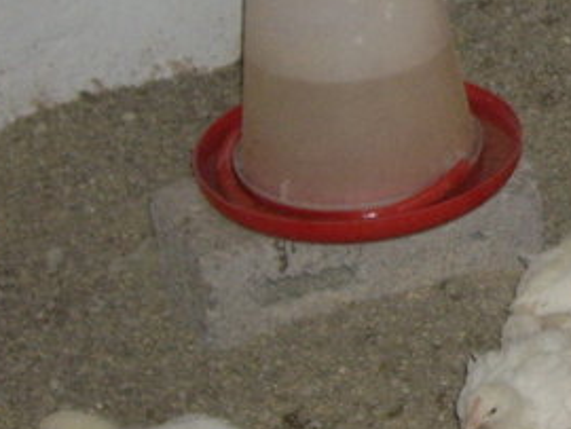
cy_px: 0
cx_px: 954
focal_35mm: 144
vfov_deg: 10.2
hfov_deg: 12.7
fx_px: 2377
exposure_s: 1/40
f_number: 2.8
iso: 200
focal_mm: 7.9
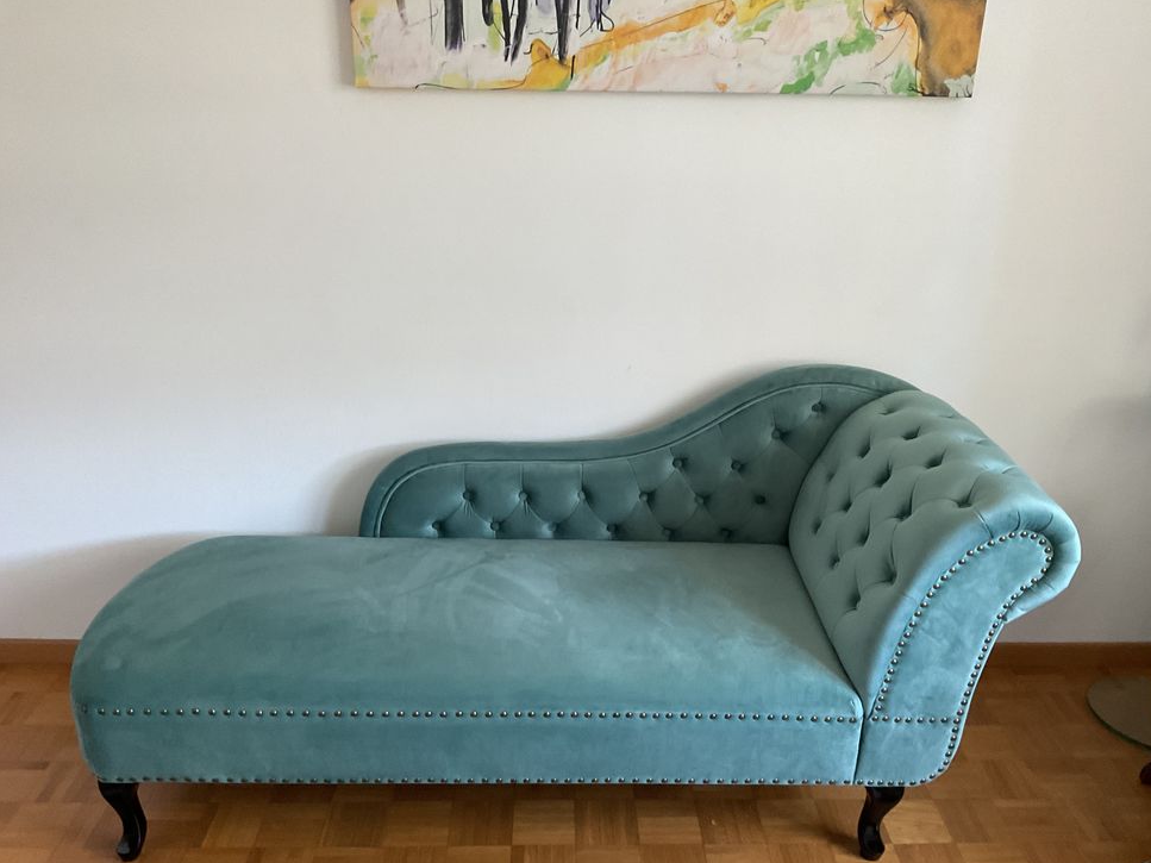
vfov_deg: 46.8
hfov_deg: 60.0
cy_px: 444
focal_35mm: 30
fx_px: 997
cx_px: 594
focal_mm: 3
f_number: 1.8
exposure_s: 1/60
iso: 125
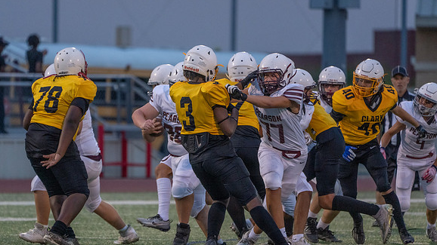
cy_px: 151
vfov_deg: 2.6
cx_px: 194
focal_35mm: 474
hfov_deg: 4.6
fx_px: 5492
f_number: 5.6
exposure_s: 1/1000
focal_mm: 400
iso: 5000
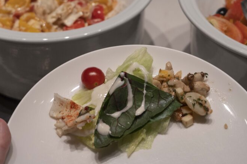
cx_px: 132
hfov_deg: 32.9
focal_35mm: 61
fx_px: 419
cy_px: 41
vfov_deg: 22.1
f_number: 5
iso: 1250
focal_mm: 39
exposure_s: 1/160
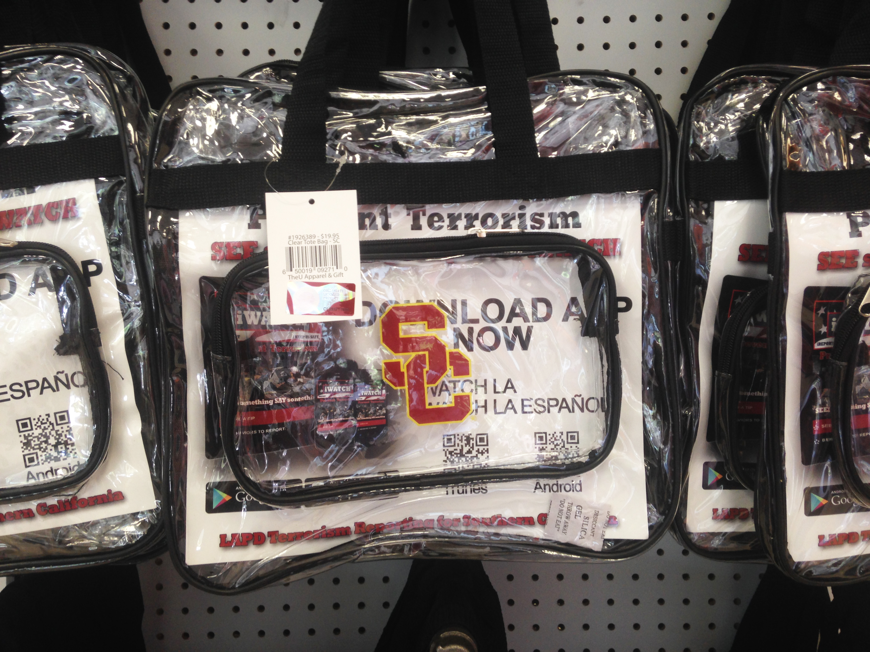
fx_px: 829
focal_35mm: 33
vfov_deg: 42.9
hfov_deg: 55.4
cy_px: 326
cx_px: 435
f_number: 2.4
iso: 50
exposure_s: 1/20
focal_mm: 4.12
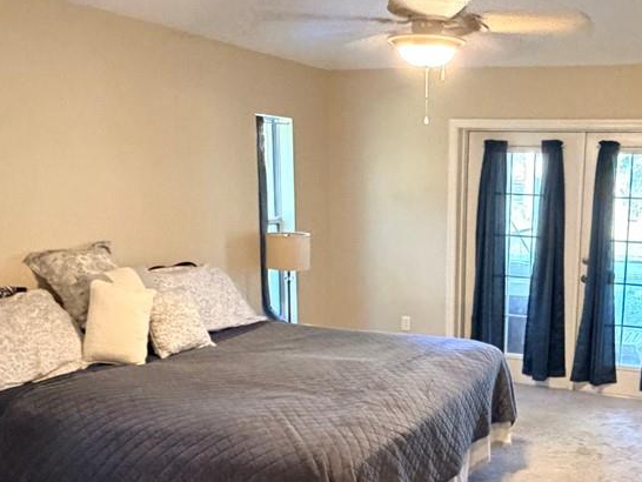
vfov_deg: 34.9
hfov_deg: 44.2
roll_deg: -1.2
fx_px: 761
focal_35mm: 41
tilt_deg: -10.5
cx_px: 482
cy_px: 314
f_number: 2.2
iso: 1000
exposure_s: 1/40
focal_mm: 2.22
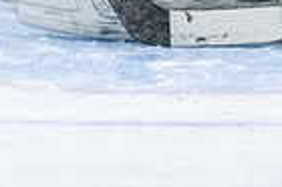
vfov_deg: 1.7
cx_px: 120
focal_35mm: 824
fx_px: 6447
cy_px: -198
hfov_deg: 2.5
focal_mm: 150
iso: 3200
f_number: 2.8
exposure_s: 1/640
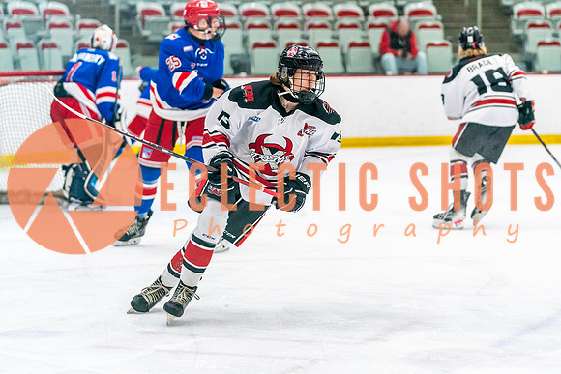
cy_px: 192
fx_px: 1912
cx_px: 280
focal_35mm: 123
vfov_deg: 11.2
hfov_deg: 16.7
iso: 3200
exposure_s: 1/1000
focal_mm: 99
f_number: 2.8
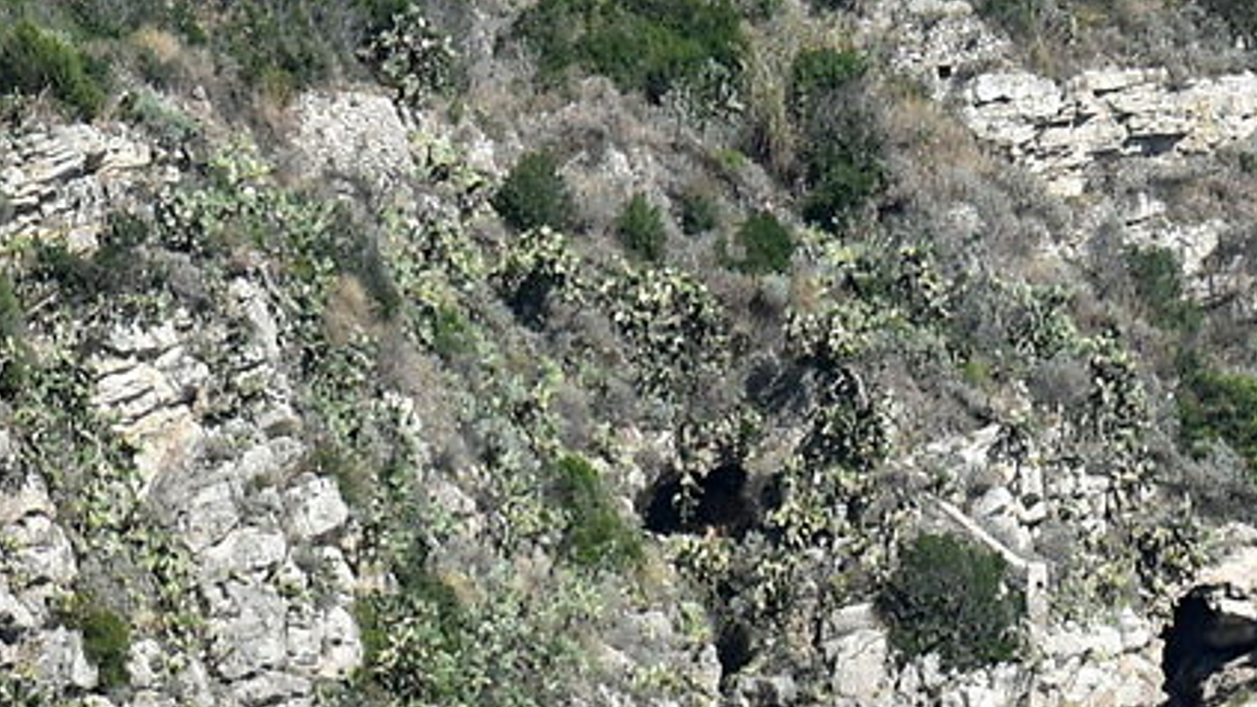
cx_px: 15
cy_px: 80
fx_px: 13866
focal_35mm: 416
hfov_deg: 5.2
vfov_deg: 2.9
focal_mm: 70
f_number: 4
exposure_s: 1/1000
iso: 100
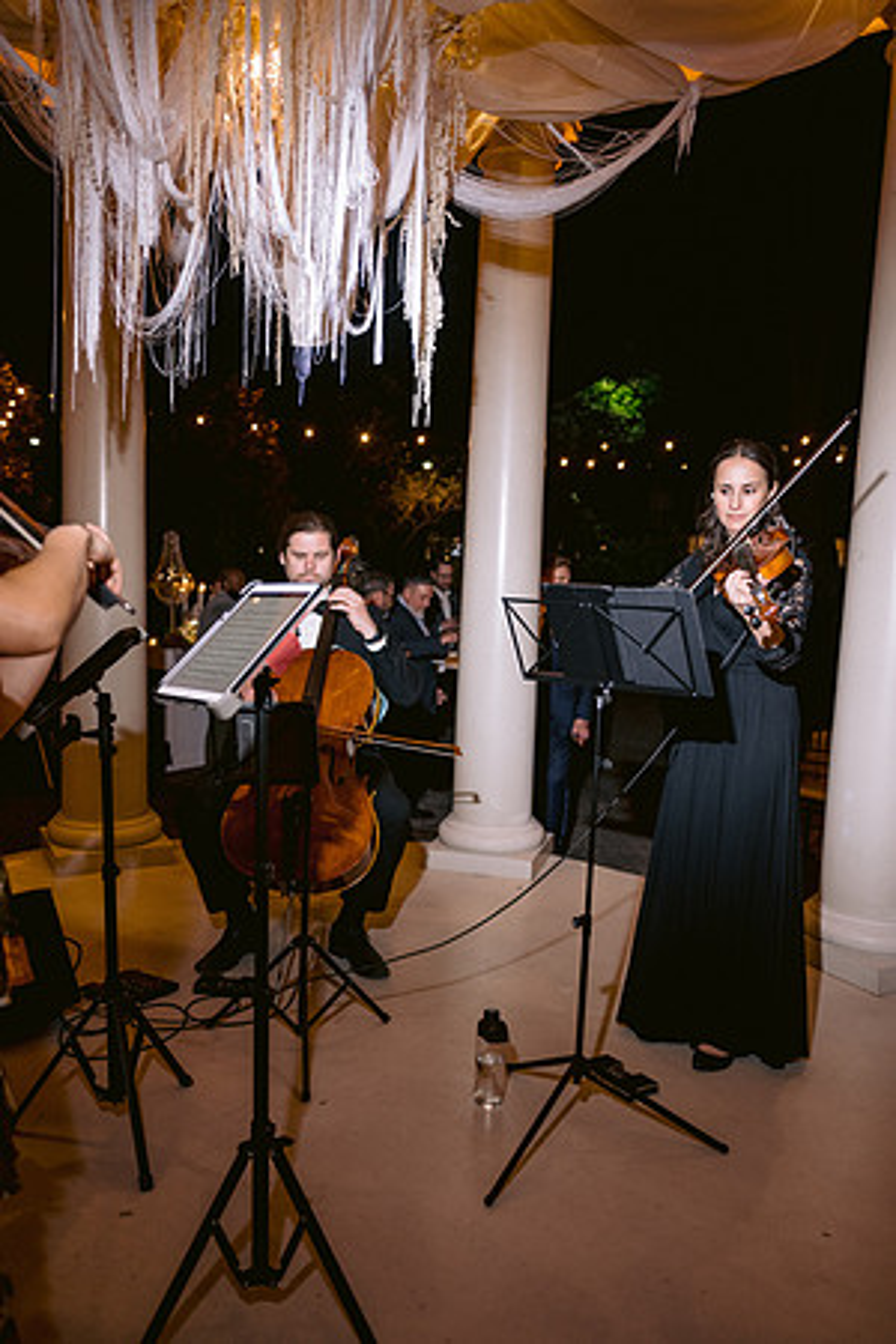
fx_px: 1045
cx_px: 448
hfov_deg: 46.4
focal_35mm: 28
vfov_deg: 65.5
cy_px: 672
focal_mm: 28
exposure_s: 1/125
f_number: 2.8
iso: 1250
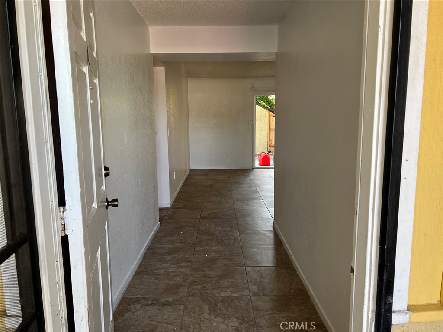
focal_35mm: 26
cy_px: 166
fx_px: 333
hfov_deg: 67.3
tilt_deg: -7.6
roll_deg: +1.3
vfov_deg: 53.1
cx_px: 222
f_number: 1.5
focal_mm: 5.7
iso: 64
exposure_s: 1/121
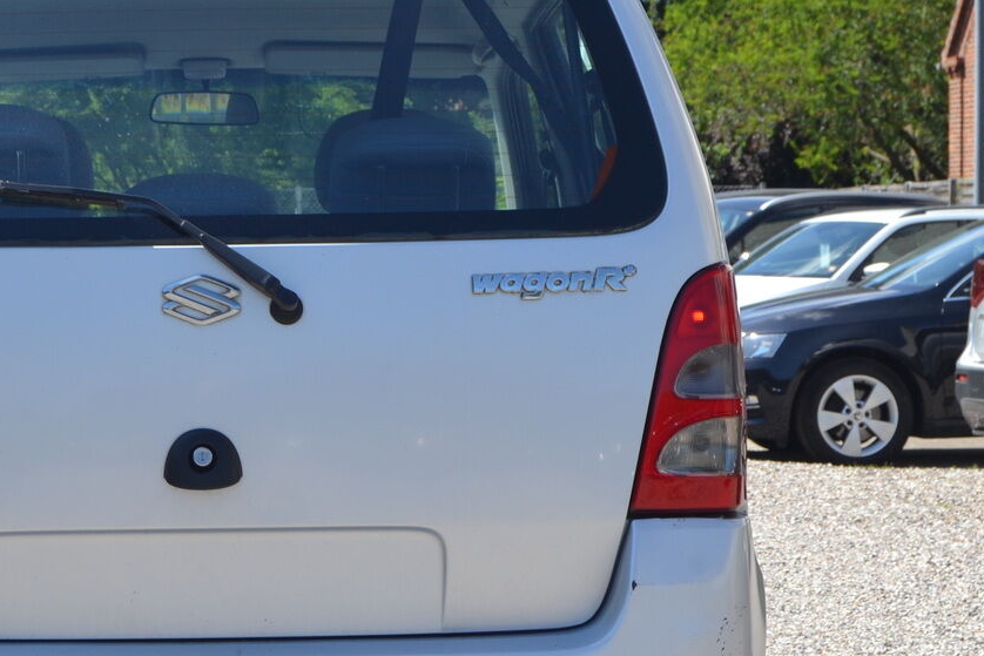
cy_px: 431
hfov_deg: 18.4
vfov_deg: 12.4
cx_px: 209
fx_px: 3007
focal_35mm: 110
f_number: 8
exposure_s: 1/250
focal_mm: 32
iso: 100
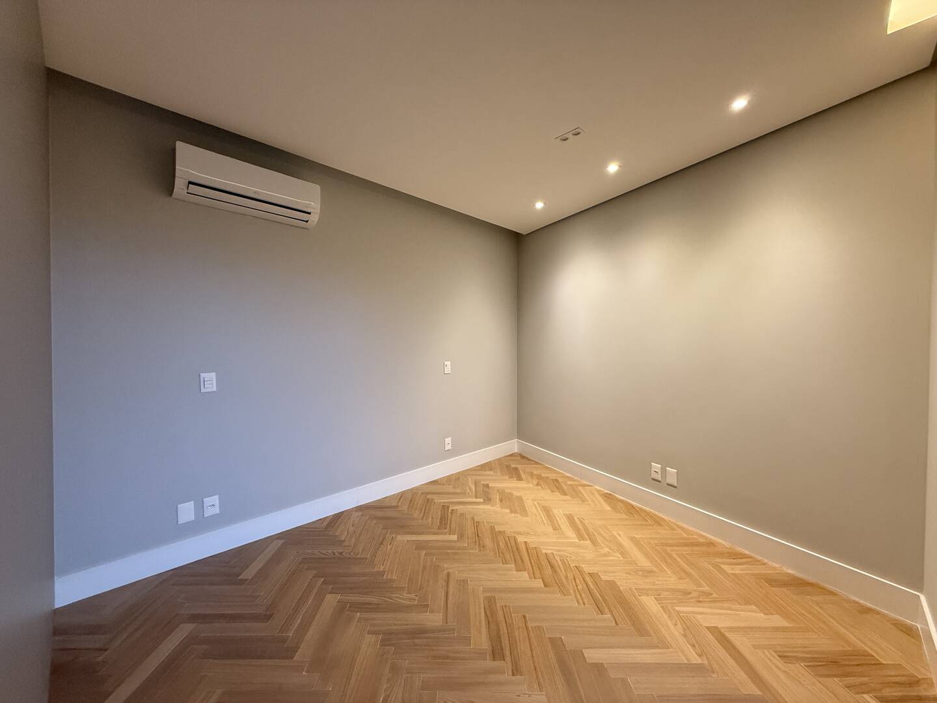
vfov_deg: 85.7
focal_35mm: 14
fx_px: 379
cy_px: 352
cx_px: 468
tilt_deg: -0.8
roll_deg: +0.0
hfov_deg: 102.1
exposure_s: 1/60
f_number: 2.2
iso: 320
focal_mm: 2.22
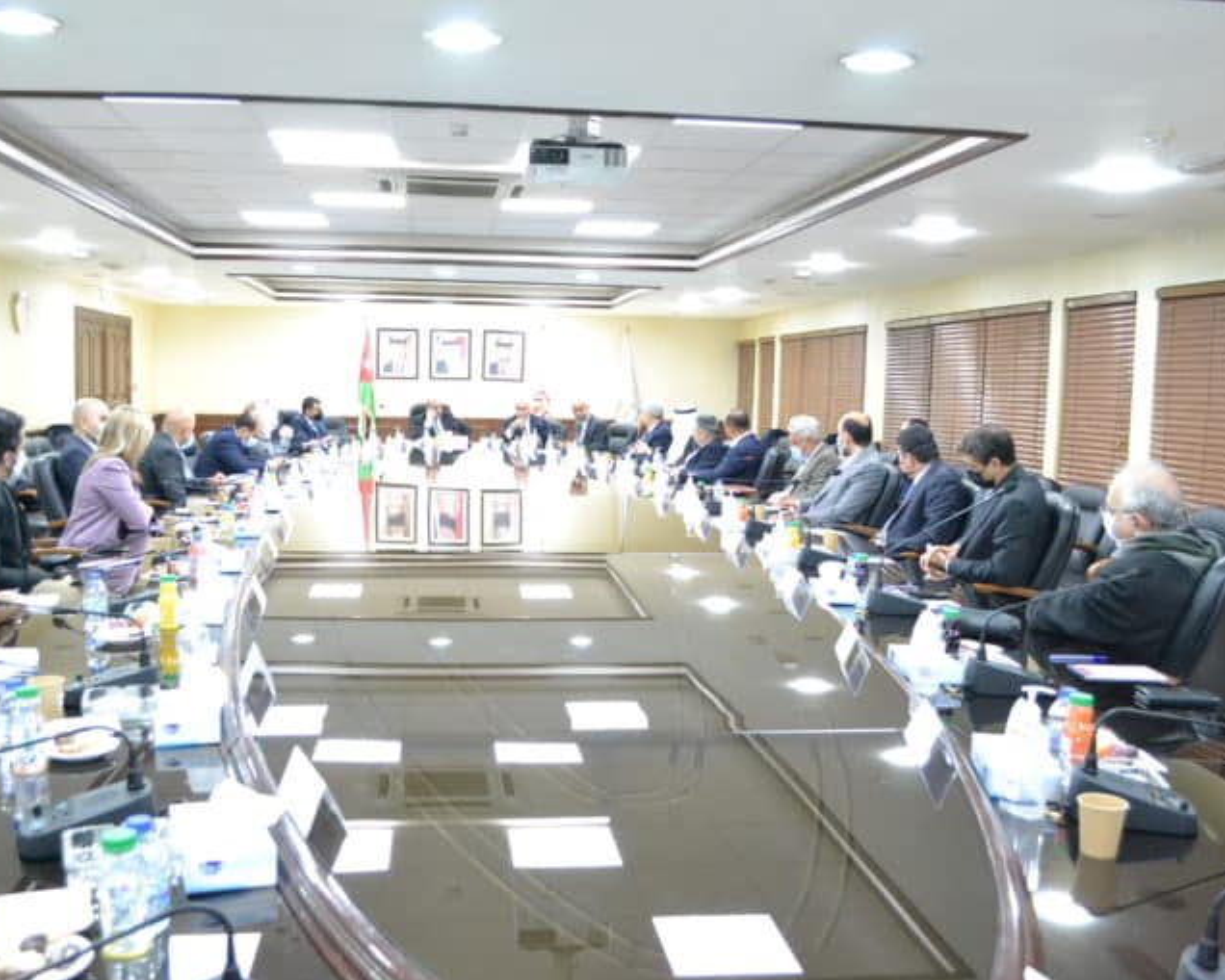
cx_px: 560
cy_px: 491
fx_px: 1233
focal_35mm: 34
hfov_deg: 52.8
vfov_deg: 43.4
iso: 3200
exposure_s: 1/100
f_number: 5.6
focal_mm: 20
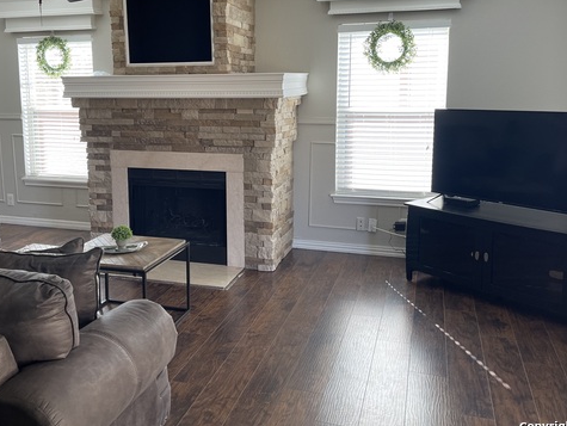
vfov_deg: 40.5
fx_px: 574
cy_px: 161
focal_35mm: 35
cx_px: 233
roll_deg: +1.3
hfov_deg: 52.3
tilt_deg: -9.9
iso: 80
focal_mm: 5.1
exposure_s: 1/120
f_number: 1.6
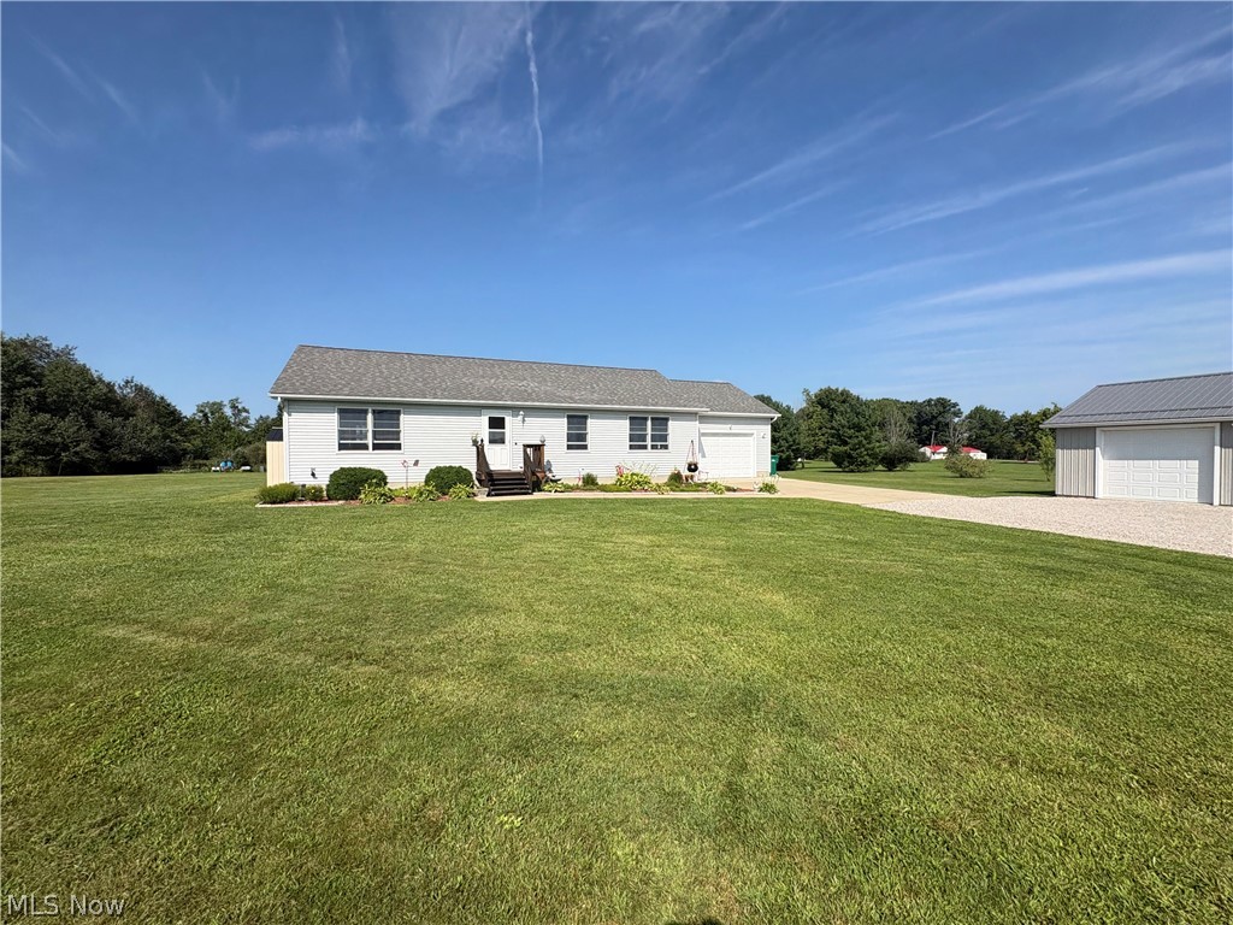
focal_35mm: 14
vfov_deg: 85.7
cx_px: 616
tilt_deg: -0.2
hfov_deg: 102.1
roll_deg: -0.3
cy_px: 462
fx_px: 499
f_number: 2.2
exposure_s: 1/1927
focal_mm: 2.22
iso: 50
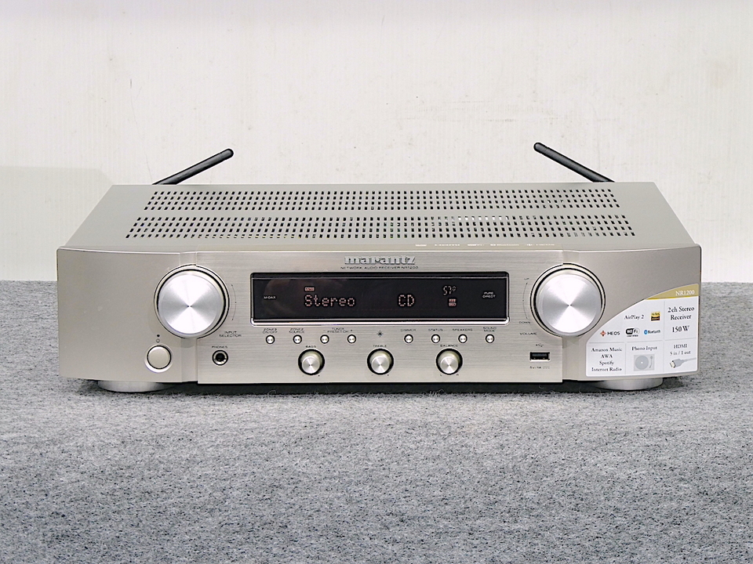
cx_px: 376
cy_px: 282
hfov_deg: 17.1
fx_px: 2502
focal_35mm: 115
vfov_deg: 12.9
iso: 200
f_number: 5.6
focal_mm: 20.6
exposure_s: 1/4
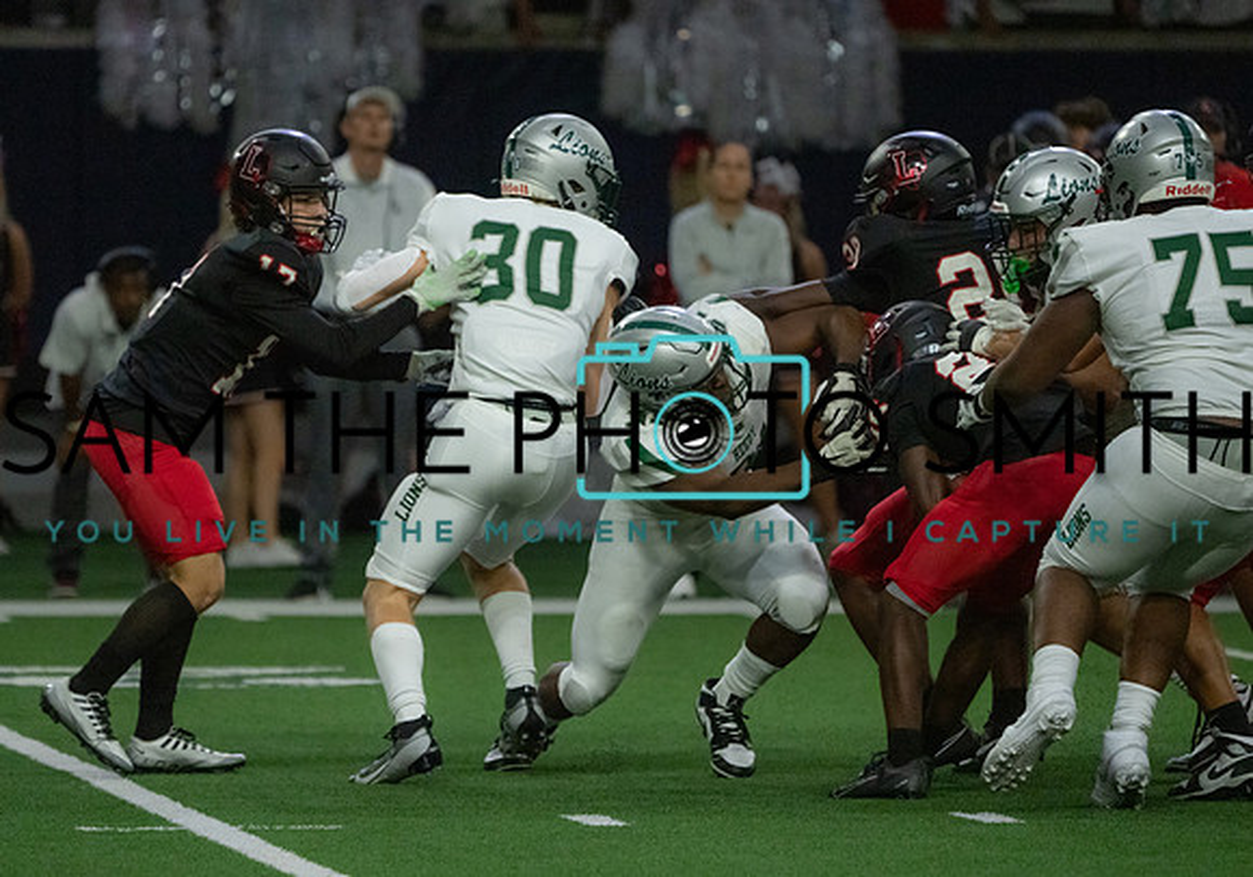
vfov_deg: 3.6
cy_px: 471
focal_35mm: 400
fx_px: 14145
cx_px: 547
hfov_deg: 5.1
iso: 12800
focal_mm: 348
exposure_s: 1/1250
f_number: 5.6
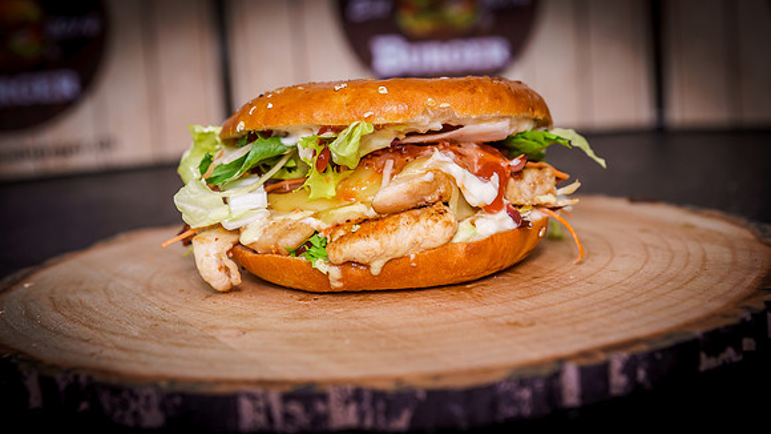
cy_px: 168
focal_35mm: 94
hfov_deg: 22.7
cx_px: 383
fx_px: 1919
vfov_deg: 12.9
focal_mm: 70
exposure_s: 1/250
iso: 100
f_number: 4
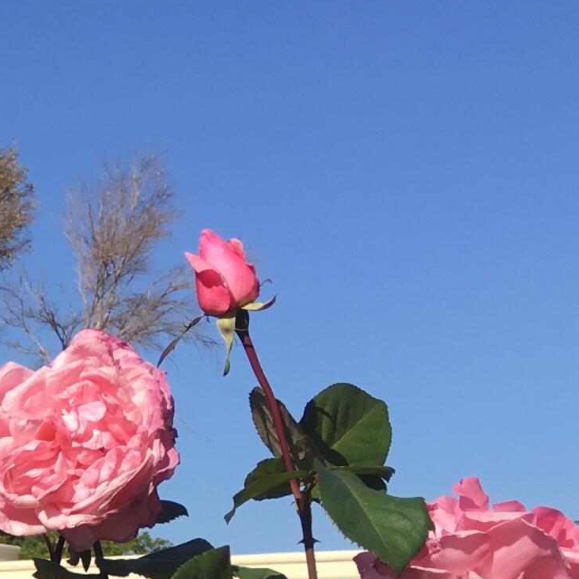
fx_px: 1987
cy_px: 830
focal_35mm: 105
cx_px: -526
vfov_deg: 15.5
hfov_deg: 14.3
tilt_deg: -0.8
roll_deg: -2.2
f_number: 2.2
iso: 25
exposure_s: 1/1637
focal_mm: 4.15
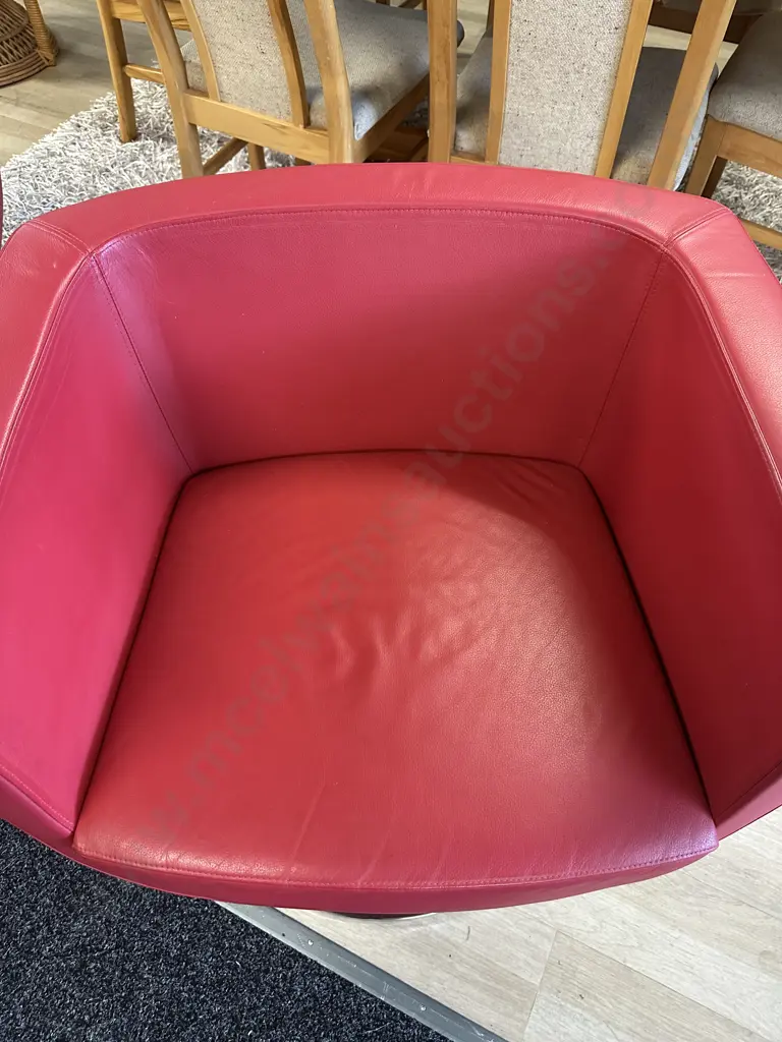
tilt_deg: -54.2
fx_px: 723
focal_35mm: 24
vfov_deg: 71.6
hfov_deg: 56.8
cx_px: 391
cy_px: 521
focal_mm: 6.86
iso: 400
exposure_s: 1/50
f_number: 1.78
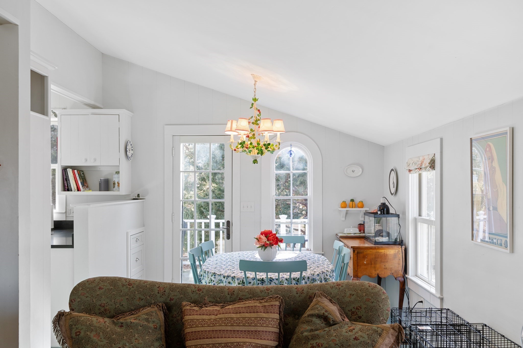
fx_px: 465
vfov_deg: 41.1
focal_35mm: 32
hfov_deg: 58.7
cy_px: 174
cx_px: 262
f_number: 7.1
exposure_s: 1/30
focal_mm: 32
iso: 500
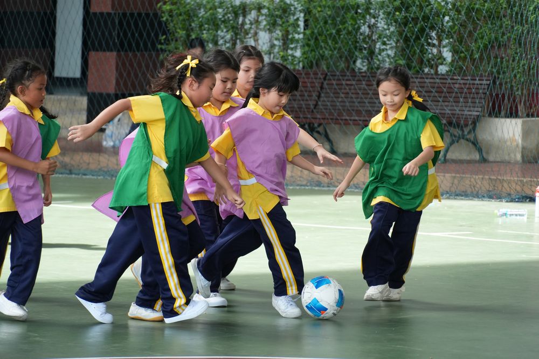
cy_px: 180
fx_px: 3032
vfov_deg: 6.8
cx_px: 270
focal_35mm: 202
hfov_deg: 10.2
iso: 1250
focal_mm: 135
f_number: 5.6
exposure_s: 1/500
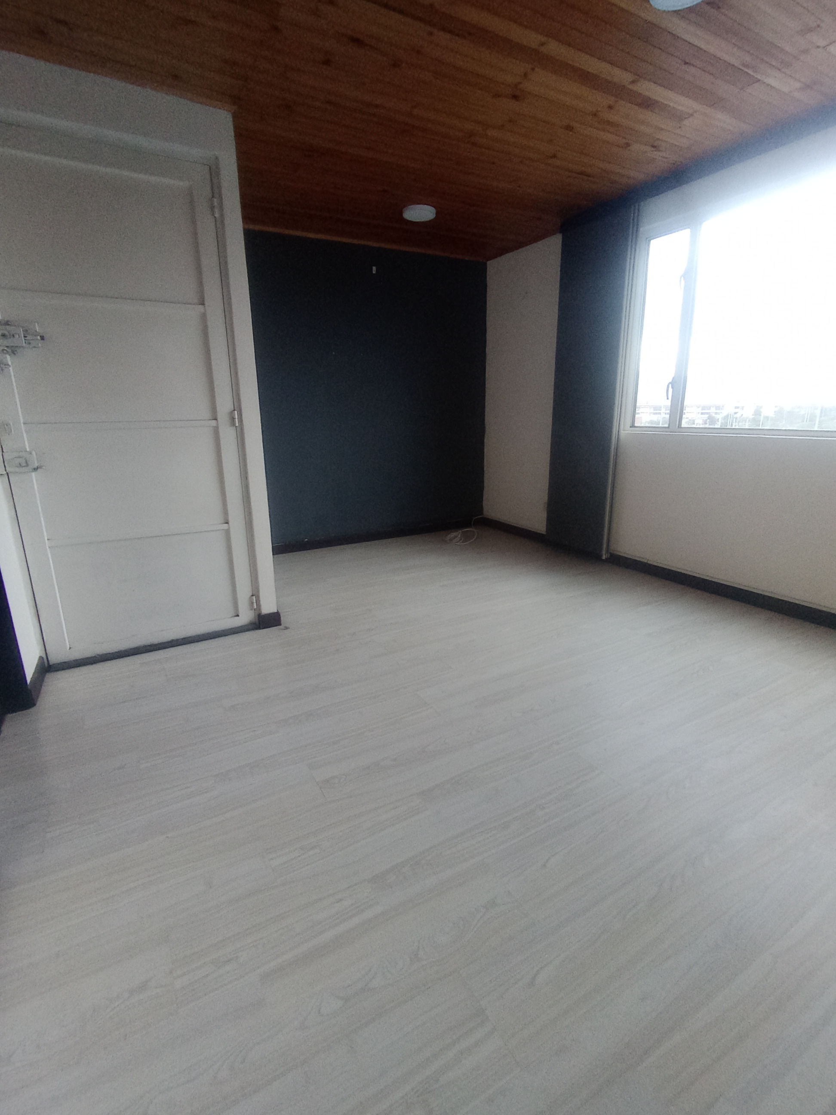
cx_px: 418
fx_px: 547
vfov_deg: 91.0
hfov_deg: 74.7
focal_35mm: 17
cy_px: 558
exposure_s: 1/120
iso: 145
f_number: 2.2
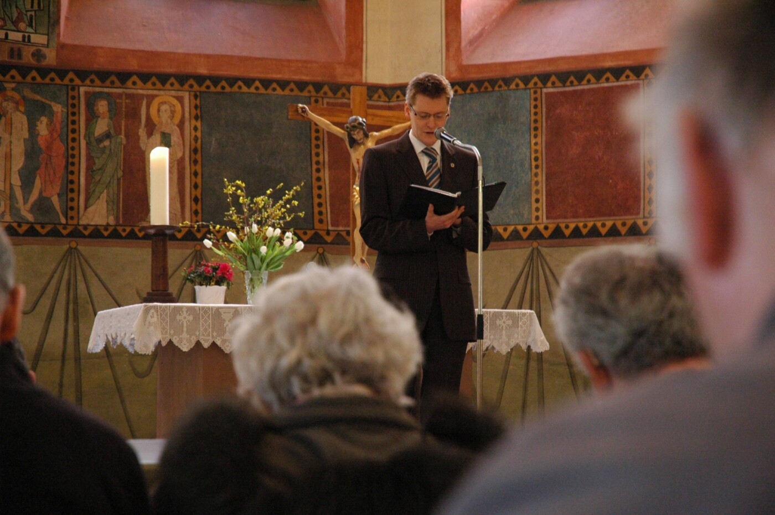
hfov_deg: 19.5
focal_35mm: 105
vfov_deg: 13.0
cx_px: 388
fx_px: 2259
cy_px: 258
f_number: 4.5
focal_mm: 70
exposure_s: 1/20
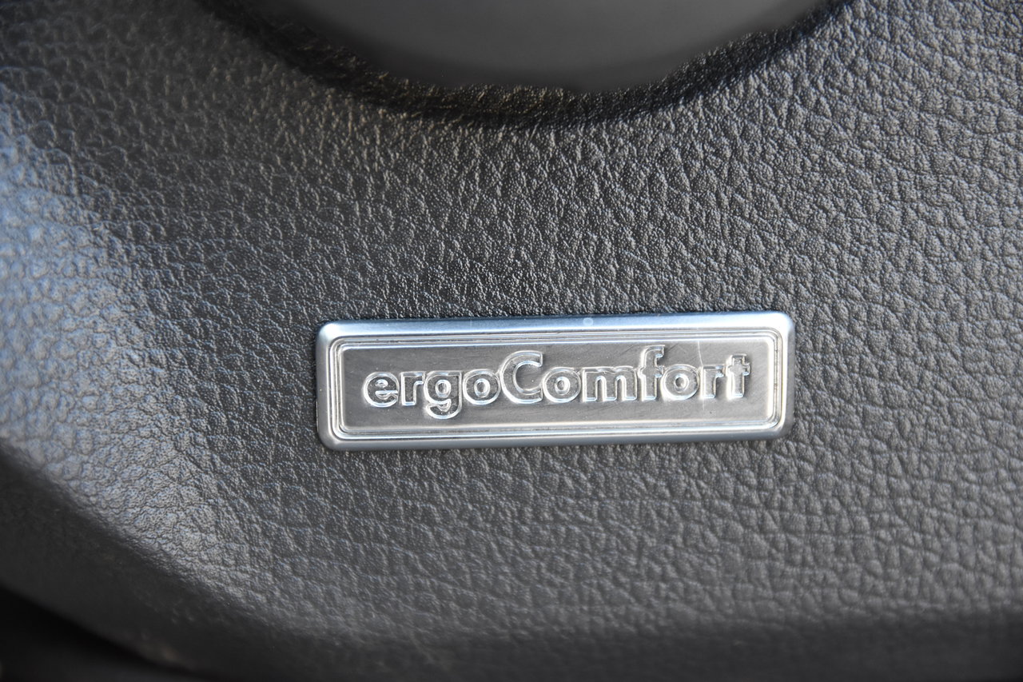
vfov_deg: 14.7
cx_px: 512
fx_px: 2642
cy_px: 341
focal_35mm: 93
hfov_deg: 21.9
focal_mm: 62
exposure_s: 1/320
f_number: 4.5
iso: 1600
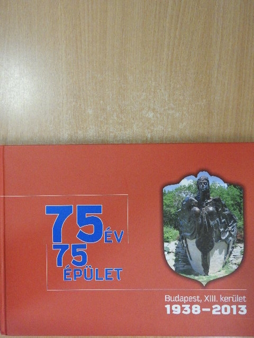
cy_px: 169
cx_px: 127
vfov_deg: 63.4
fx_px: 274
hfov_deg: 49.7
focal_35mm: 28
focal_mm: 5
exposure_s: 1/60
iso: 1100
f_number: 3.5
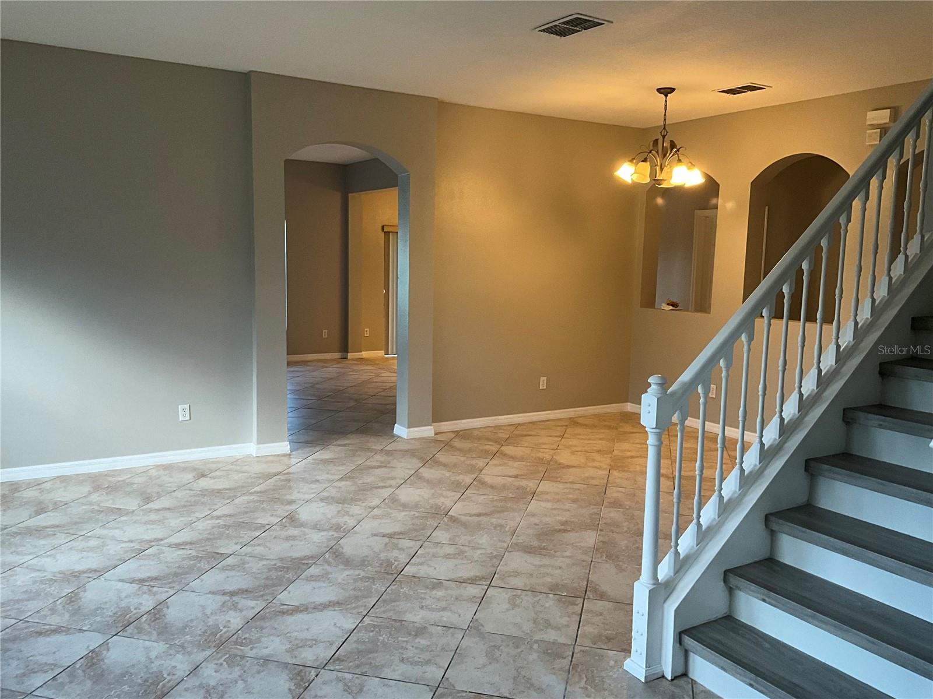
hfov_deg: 61.7
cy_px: 350
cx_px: 466
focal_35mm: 29
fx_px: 782
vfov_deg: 48.2
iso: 100
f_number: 1.8
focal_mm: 3
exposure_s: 1/60
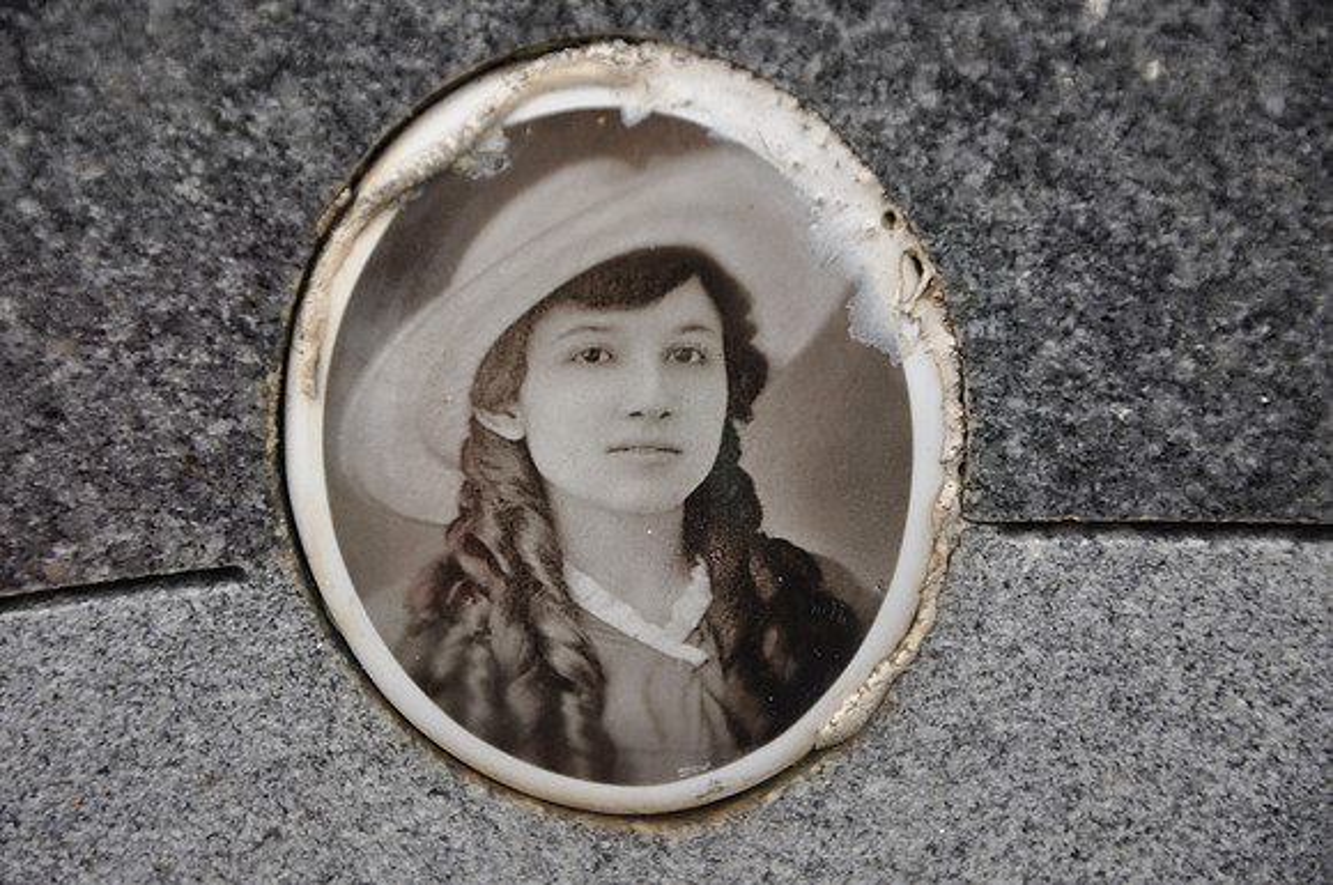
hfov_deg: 13.1
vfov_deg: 8.7
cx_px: 666
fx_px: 5824
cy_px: 442
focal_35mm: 158
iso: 320
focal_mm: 105
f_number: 5.6
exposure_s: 1/125
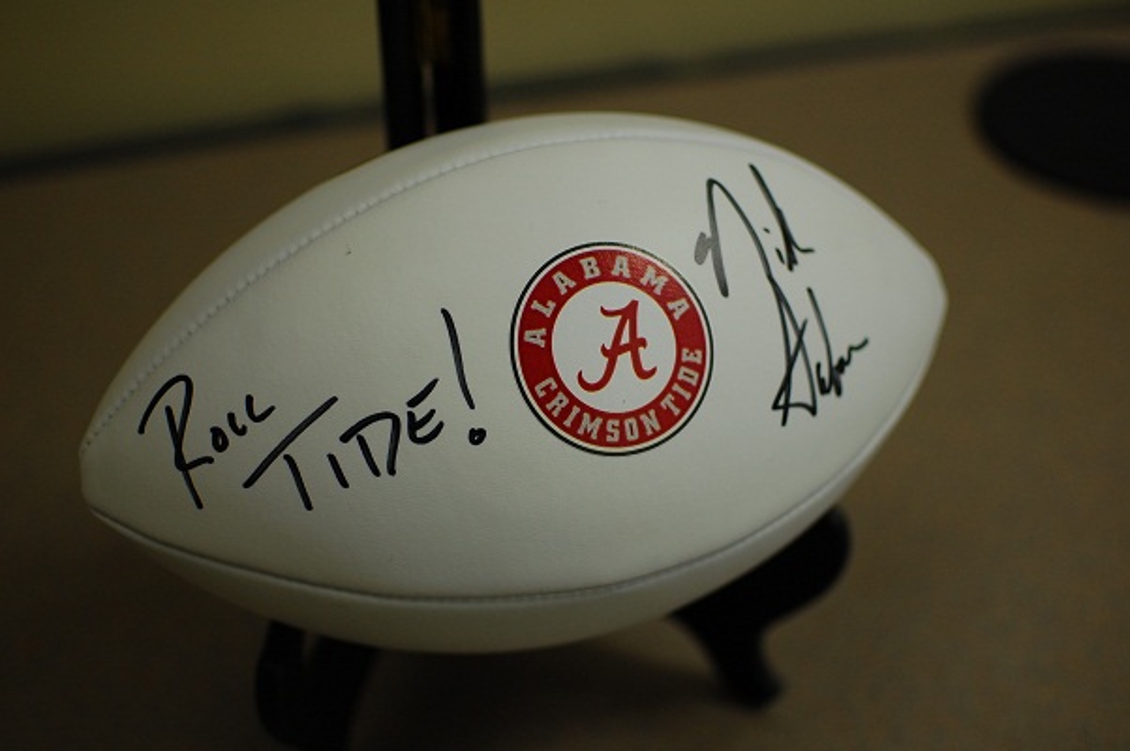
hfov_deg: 37.9
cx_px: 565
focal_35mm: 52
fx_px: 1646
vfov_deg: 25.7
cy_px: 376
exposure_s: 1/160
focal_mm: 35
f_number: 1.8
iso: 200
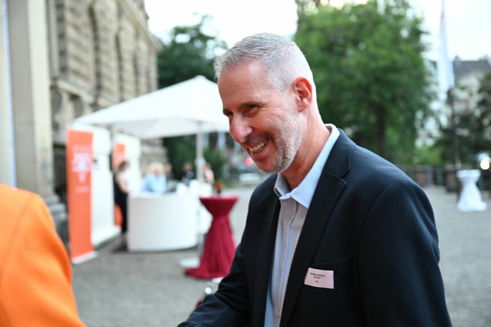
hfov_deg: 47.4
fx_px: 559
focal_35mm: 41
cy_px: 164
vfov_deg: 32.6
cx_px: 246
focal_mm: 41
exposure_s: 1/250
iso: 2000
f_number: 3.2
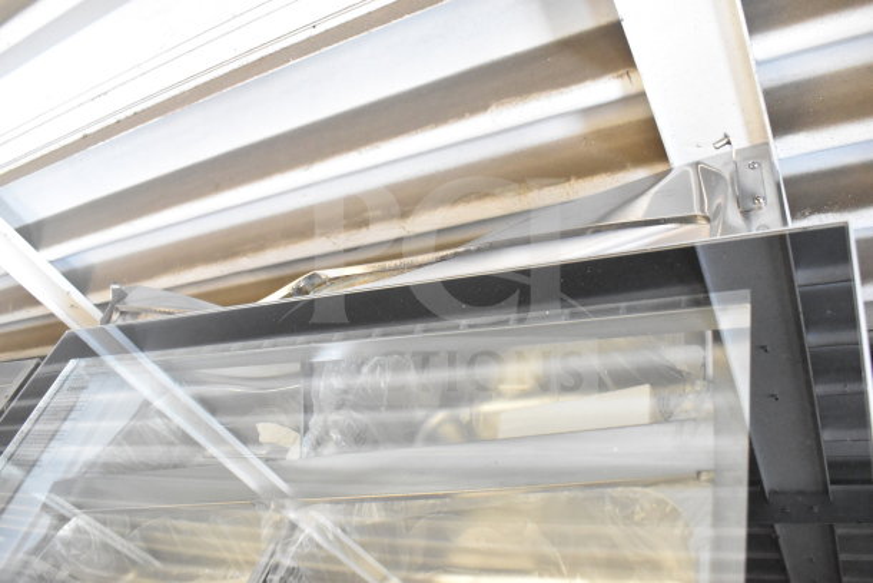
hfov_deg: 61.9
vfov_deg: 43.6
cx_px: 436
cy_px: 292
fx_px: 728
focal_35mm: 30
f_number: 7.1
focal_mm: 20
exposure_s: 1/200
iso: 6400
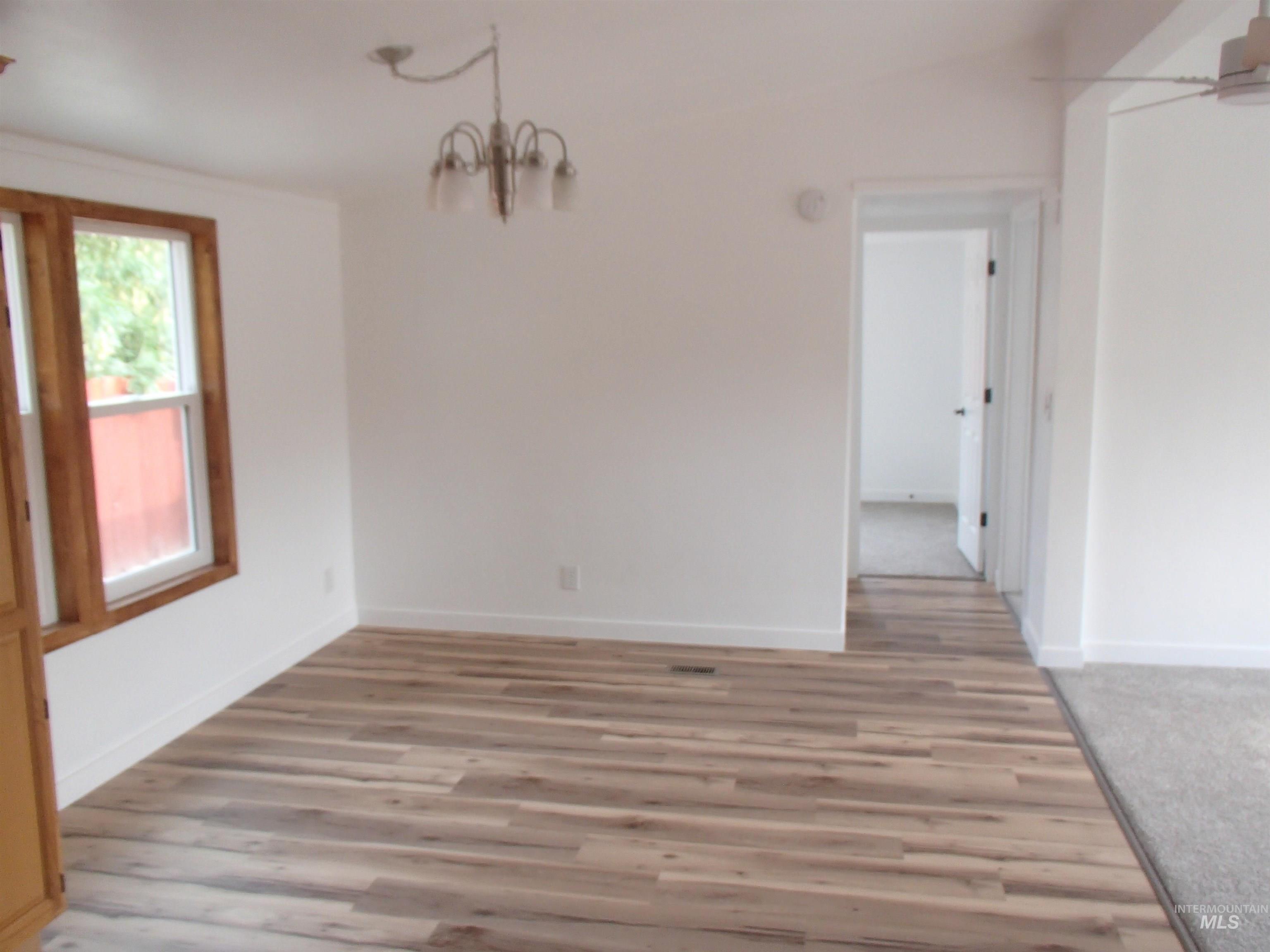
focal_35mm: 28
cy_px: 476
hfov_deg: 63.4
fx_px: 1027
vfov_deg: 49.7
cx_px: 635
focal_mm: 5
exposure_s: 1/40
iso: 200
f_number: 3.9
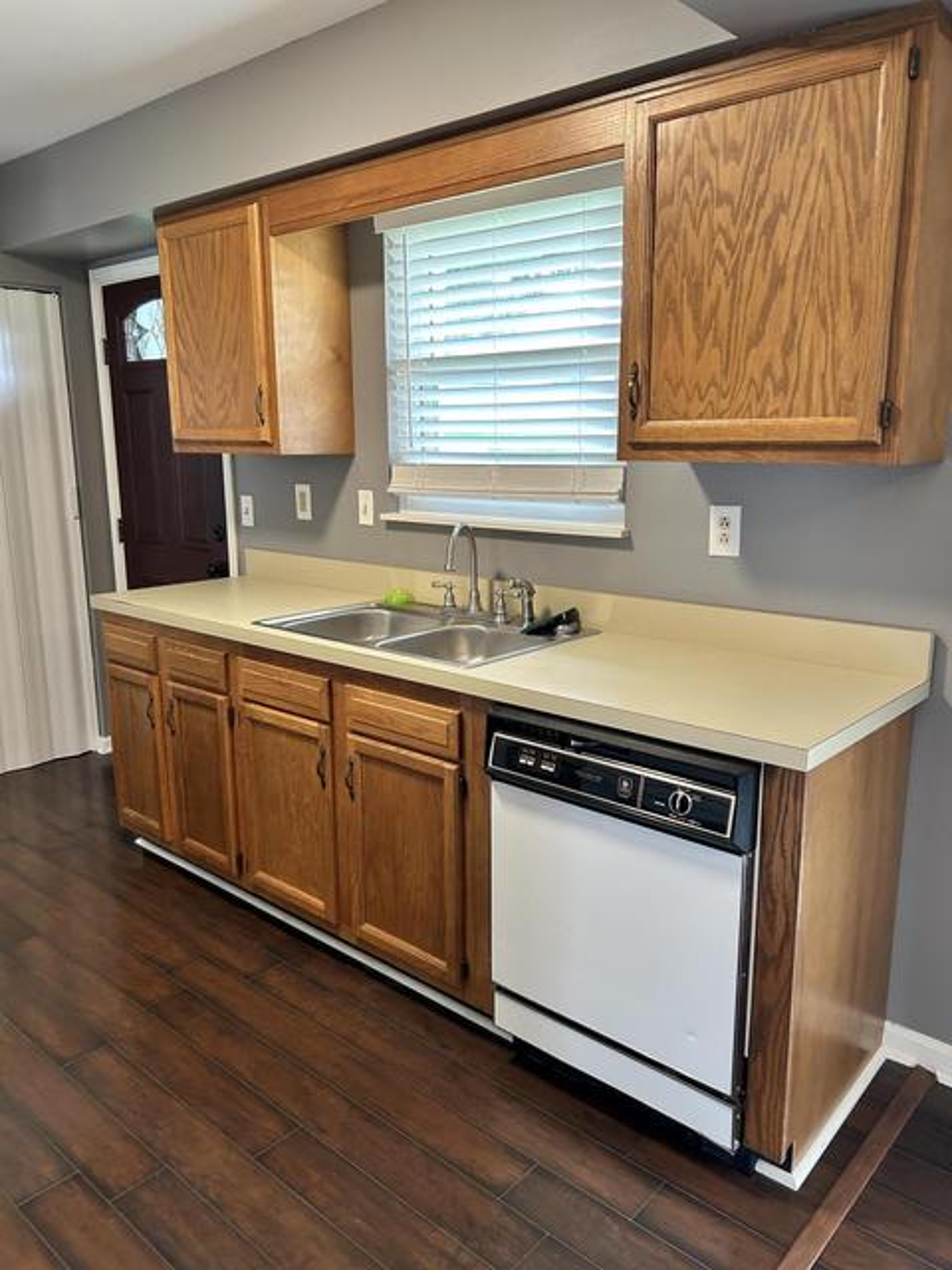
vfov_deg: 67.3
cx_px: 476
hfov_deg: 53.1
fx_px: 953
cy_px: 635
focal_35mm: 26
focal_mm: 5.7
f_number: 1.5
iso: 160
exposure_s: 1/60
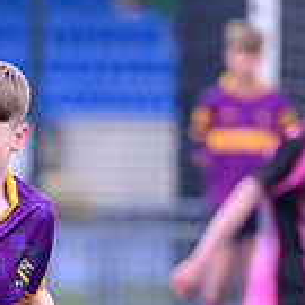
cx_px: -163
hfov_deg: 1.4
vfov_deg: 1.4
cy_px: 378
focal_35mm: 1213
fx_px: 12092
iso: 1250
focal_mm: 260
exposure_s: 1/1600
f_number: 4
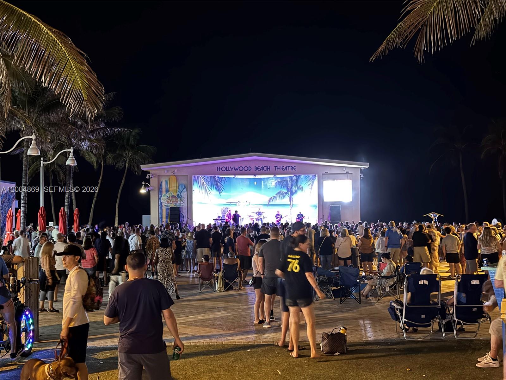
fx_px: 702
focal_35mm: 48
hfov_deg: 39.7
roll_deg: +1.1
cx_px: 253
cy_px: 190
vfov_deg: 30.3
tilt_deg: +3.6
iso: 400
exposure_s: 1/5
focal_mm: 6.76
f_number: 1.78
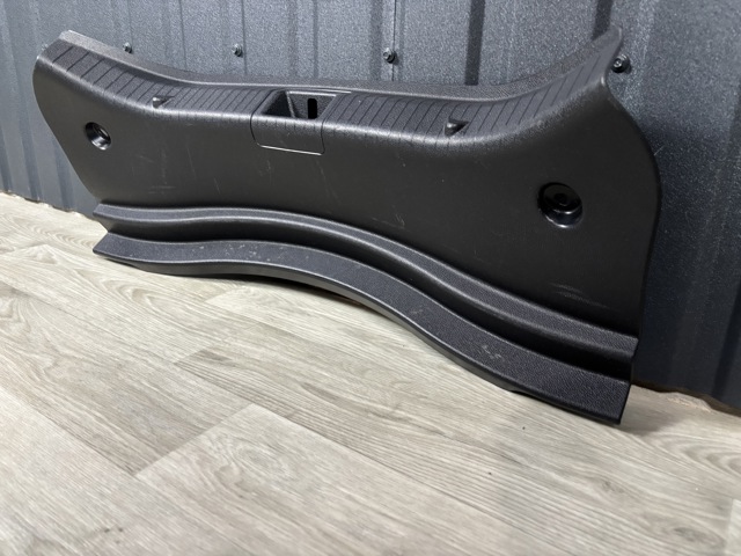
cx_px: 370
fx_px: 557
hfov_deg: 67.3
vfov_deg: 53.1
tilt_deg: -20.7
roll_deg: -1.2
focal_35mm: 26
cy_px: 278
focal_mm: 5.96
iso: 320
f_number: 1.6
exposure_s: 1/50
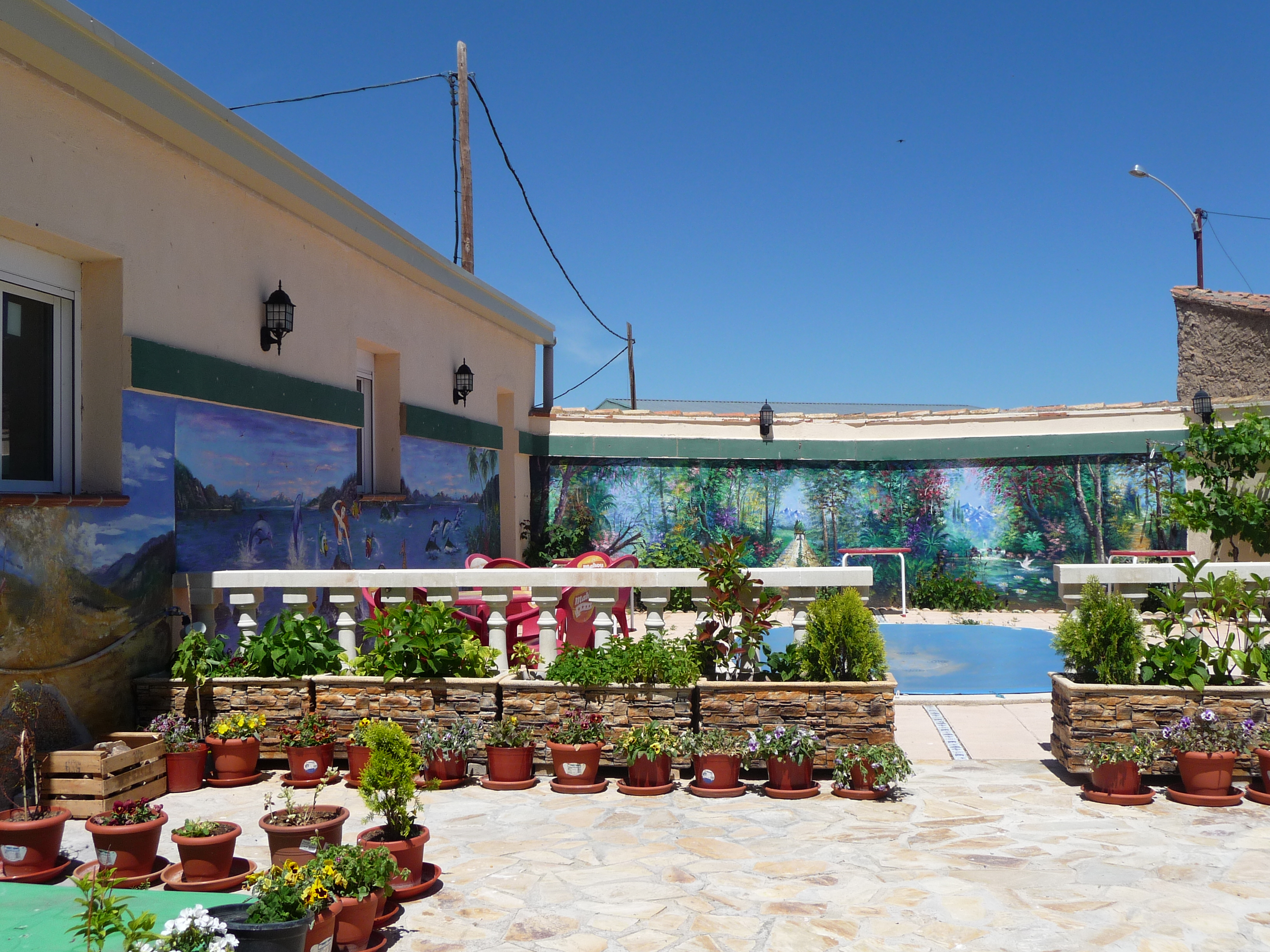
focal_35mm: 36
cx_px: 635
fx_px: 1321
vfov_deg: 39.7
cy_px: 476
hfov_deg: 51.4
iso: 100
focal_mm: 6
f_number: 9
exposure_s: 1/250
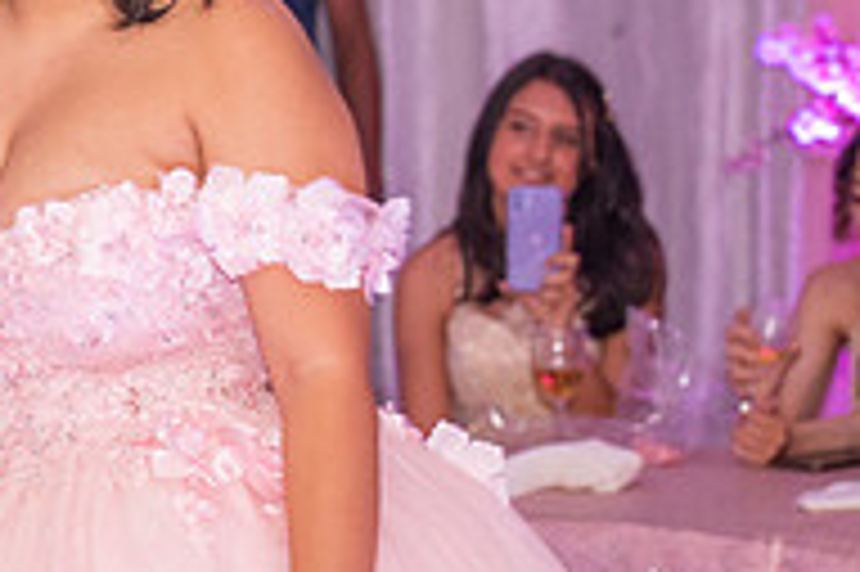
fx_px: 5084
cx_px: 14
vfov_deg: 6.4
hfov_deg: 9.6
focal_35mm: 213
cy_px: 65
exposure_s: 1/60
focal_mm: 70
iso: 1250
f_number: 4
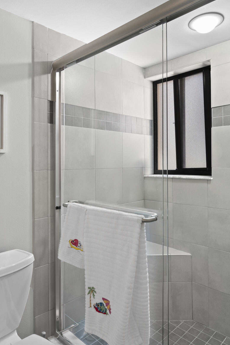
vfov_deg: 71.5
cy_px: 171
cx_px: 106
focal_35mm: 25
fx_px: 240
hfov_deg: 51.2
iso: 640
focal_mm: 16
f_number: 11
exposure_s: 1/1.67
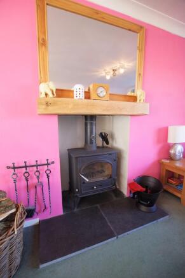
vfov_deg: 100.4
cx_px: 92
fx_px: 116
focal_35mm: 15
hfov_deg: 77.3
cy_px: 139
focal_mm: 10
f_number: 3.5
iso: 400
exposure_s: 1/25
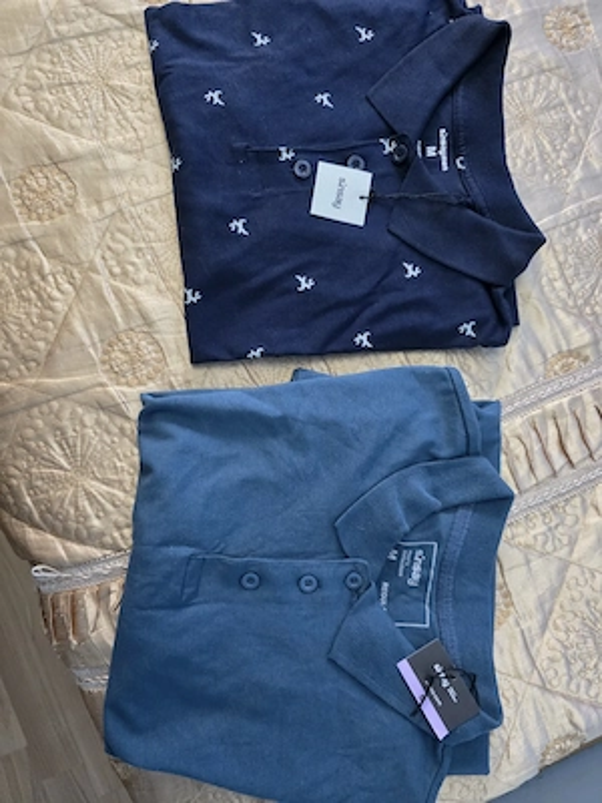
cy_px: 402
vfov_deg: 73.9
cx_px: 301
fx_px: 533
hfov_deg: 58.9
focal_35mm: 23
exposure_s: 1/101
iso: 1000
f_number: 1.7
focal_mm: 6.3
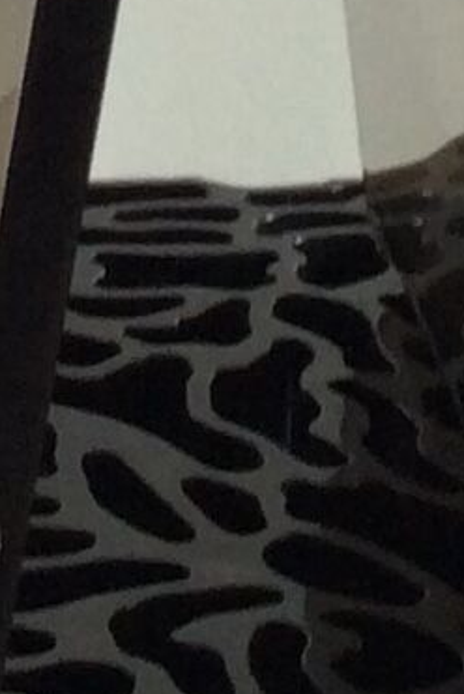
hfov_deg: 5.9
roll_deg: -2.6
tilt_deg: -8.9
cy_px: -657
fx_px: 4477
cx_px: 311
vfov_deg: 8.4
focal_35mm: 232
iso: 40
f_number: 2.4
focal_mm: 3.3
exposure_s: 1/25
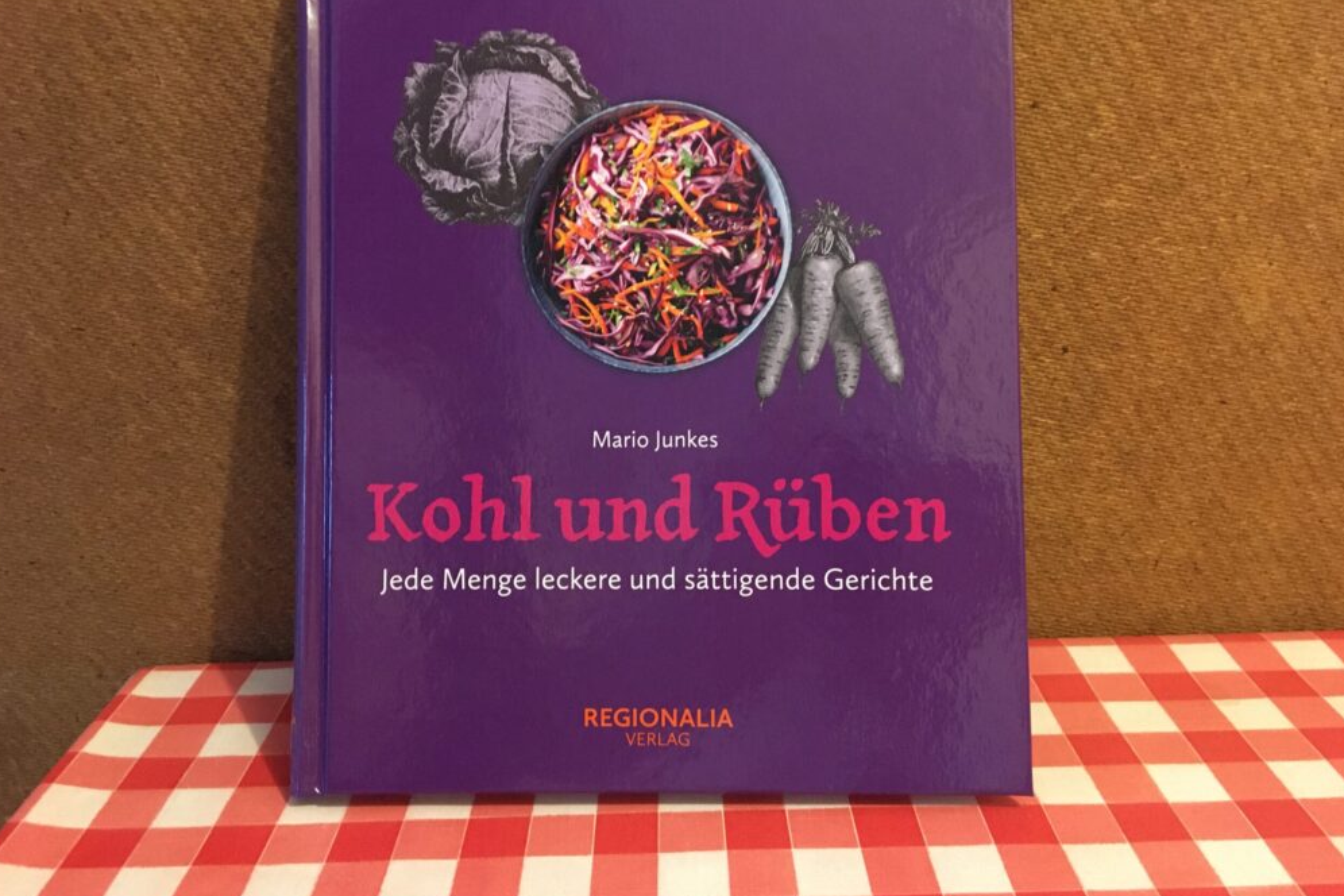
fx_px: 1157
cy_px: 420
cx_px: 673
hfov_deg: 60.3
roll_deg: +0.9
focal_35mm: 31
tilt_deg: -13.8
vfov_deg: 42.3
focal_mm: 4.15
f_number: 2.2
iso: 320
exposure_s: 1/17
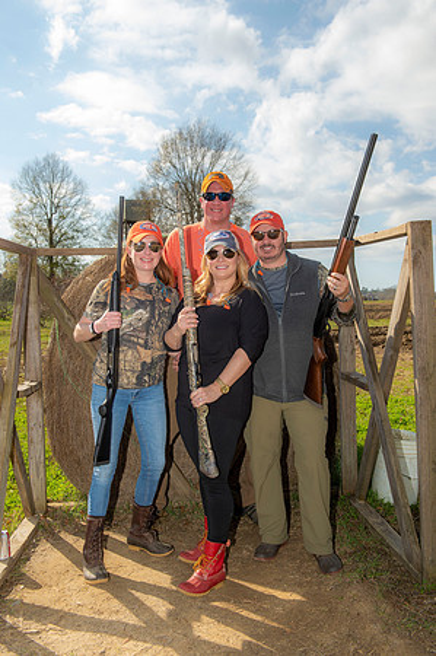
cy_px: 328
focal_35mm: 35
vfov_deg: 54.5
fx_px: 637
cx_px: 218
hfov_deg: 37.8
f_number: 6.3
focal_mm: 35
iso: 50
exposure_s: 1/250
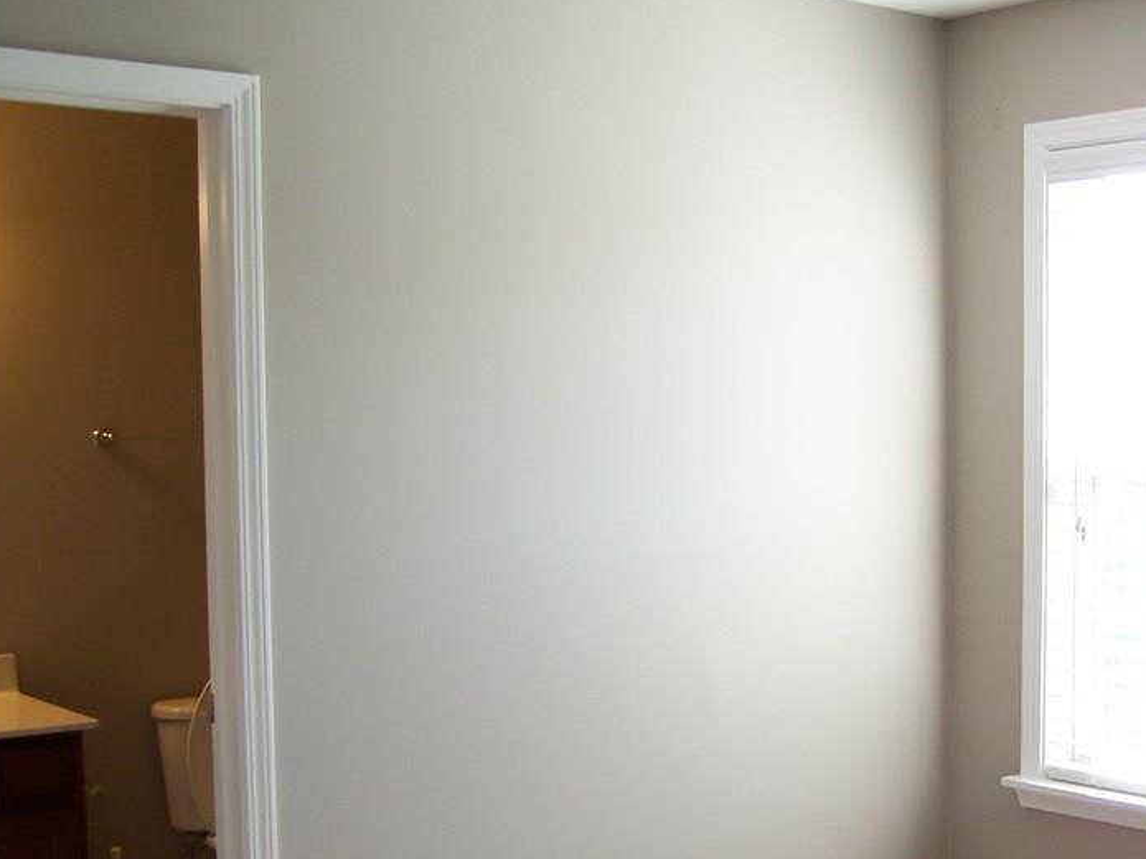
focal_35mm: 56
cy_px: 598
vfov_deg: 25.9
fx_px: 1854
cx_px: 719
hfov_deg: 34.2
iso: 80
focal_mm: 6.3
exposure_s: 1/30
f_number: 2.8
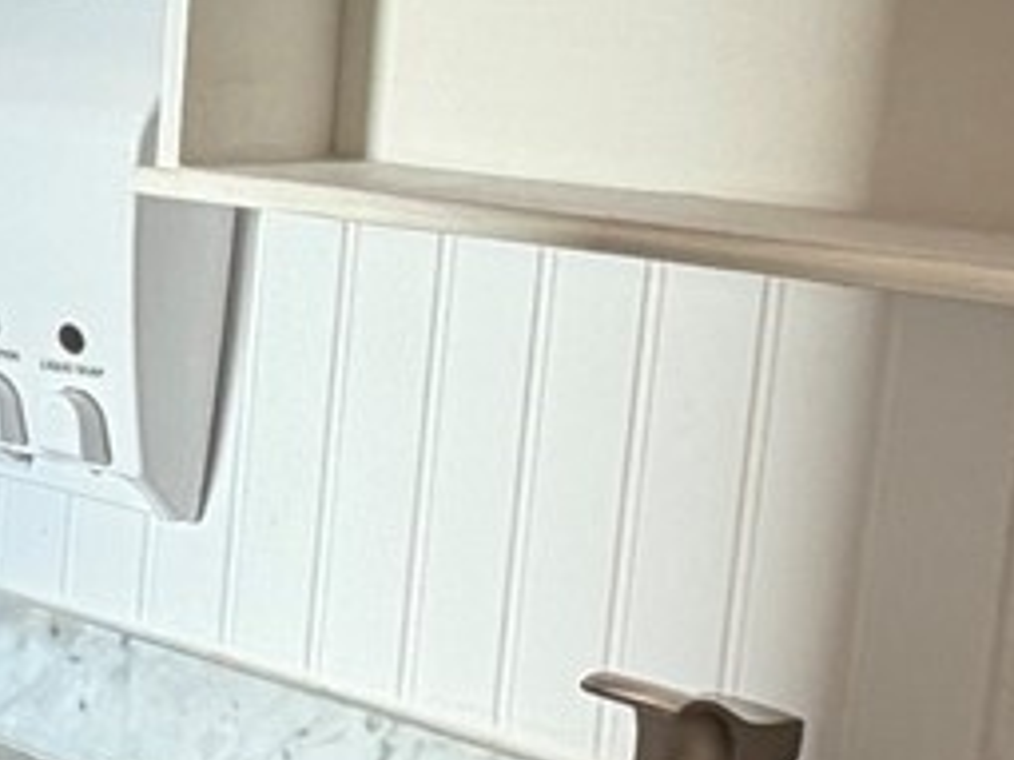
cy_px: 302
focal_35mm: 88
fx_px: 2577
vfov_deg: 16.8
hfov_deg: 18.4
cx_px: -716
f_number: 2.2
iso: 100
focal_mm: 2.22
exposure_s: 1/120
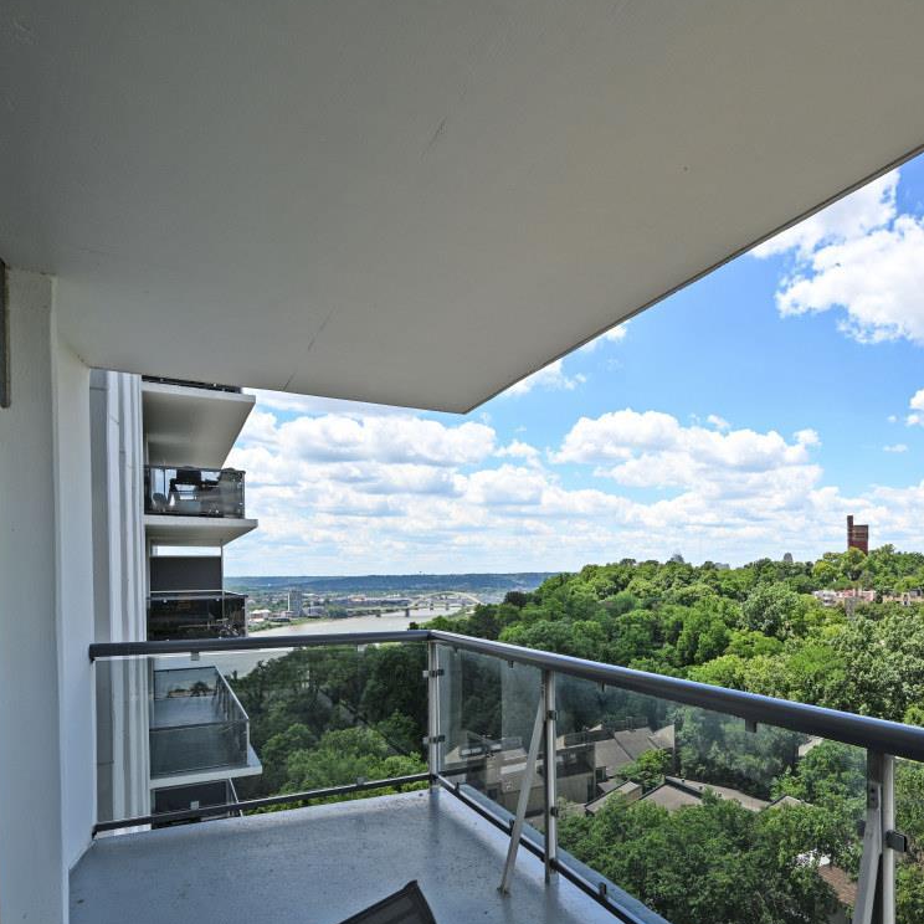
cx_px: 663
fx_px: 725
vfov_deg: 64.0
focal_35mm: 24
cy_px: 586
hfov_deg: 62.2
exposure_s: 1/320
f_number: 6.3
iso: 100
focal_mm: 14
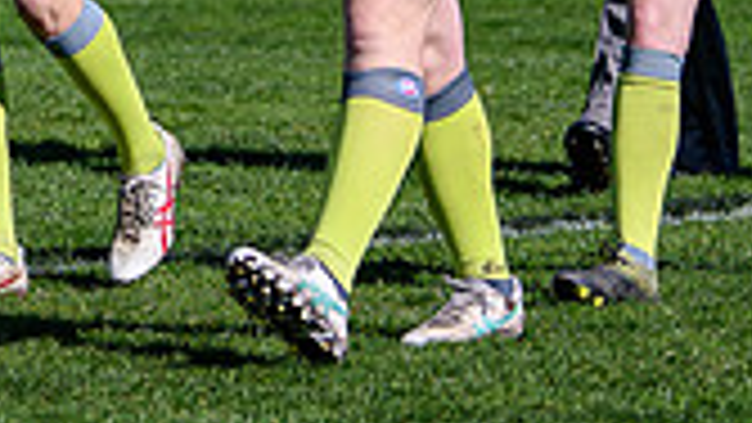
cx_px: -13
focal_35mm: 621
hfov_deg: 3.5
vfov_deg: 2.0
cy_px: -378
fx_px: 12385
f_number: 2.8
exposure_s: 1/3200
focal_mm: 105
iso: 125
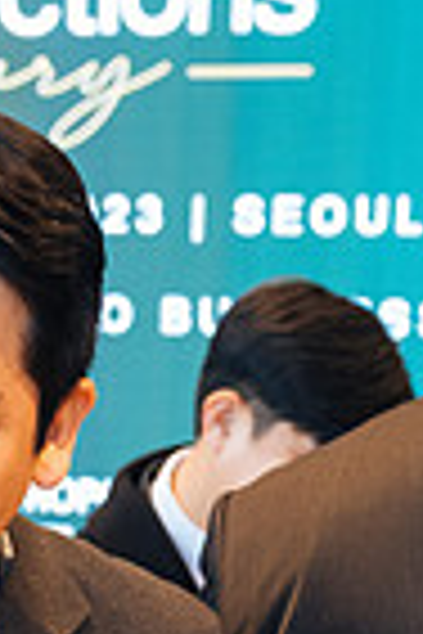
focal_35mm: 131
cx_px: 36
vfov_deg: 15.2
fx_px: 2309
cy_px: 697
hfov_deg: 10.4
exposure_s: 1/125
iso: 1600
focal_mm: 27.4
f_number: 3.2
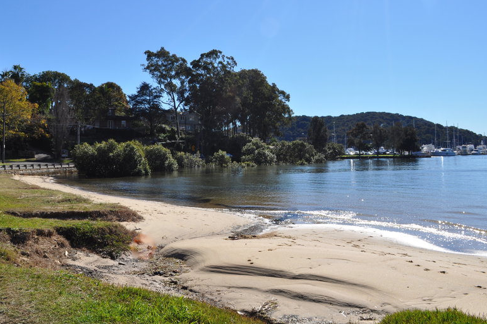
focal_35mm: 35
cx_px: 213
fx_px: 473
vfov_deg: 37.5
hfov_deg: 54.3
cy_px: 123
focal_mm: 18
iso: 200
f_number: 10
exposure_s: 1/400
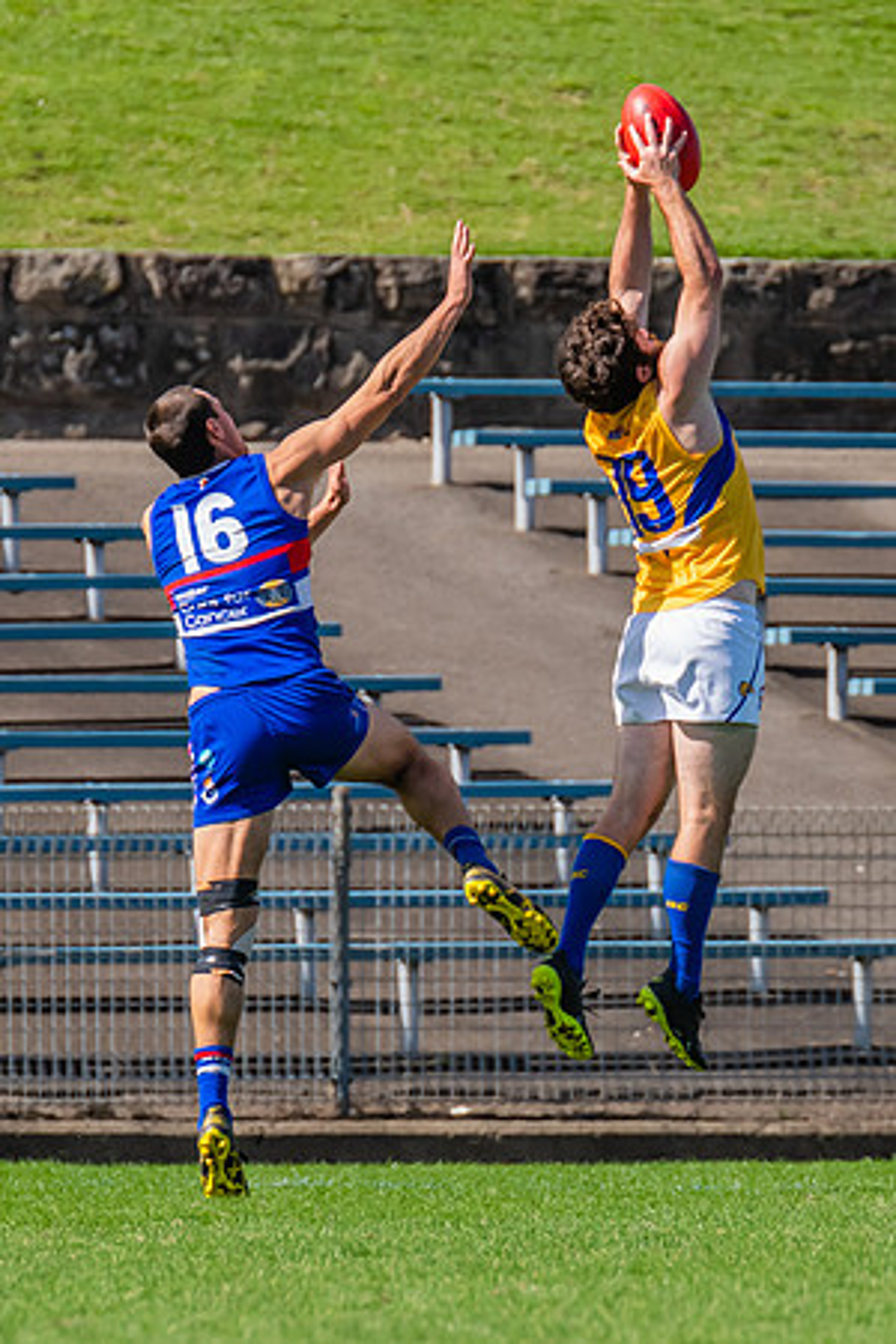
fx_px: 38522
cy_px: 788
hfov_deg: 1.3
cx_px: 668
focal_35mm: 1032
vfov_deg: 2.0
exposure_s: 1/1600
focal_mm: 420
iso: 800
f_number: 7.1
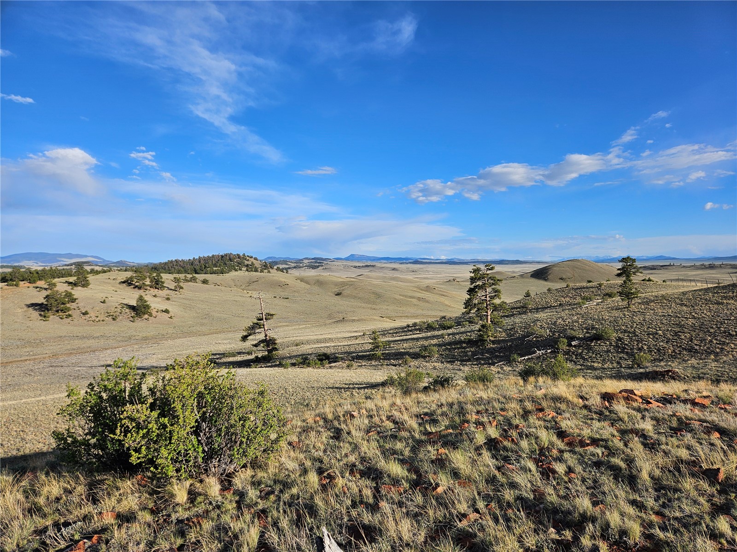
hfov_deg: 73.9
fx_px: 490
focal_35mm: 23
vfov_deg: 58.9
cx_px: 368
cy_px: 276
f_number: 1.8
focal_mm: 5.4
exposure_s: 1/2216
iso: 25
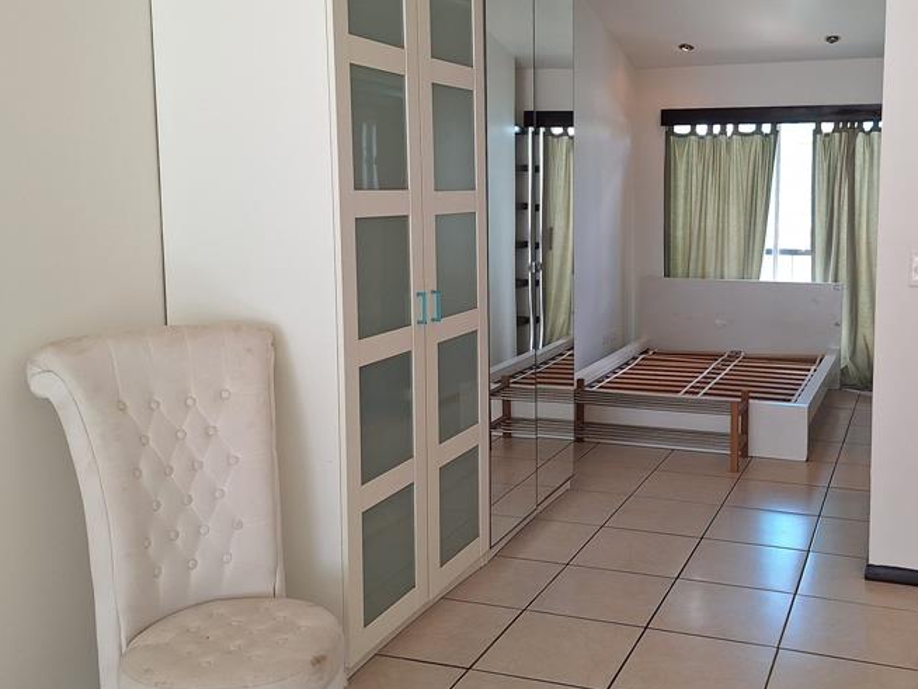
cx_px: 602
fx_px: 955
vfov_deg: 39.6
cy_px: 290
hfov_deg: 50.5
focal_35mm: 36
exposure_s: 1/120
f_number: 1.8
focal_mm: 5.54
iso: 40
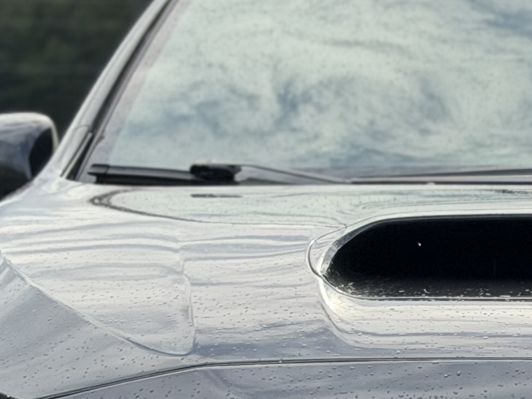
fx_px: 3057
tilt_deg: -7.3
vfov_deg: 7.4
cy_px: 494
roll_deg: +0.2
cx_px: 595
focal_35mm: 199
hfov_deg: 9.8
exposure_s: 1/2667
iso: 100
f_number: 1.78
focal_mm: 6.76
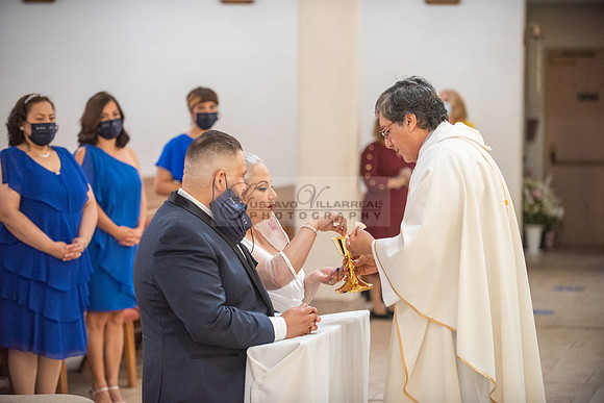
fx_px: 1947
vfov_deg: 11.8
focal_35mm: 116
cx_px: 302
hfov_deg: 17.6
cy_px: 202
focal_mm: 116
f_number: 2.8
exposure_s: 1/160
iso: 2000
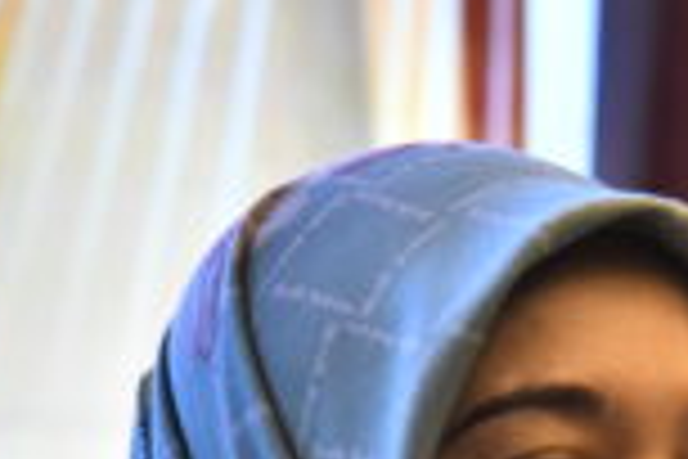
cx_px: 585
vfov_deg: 2.3
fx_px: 11485
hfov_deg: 3.4
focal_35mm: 601
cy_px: 754
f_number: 5.6
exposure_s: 1/100
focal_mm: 120
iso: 3200
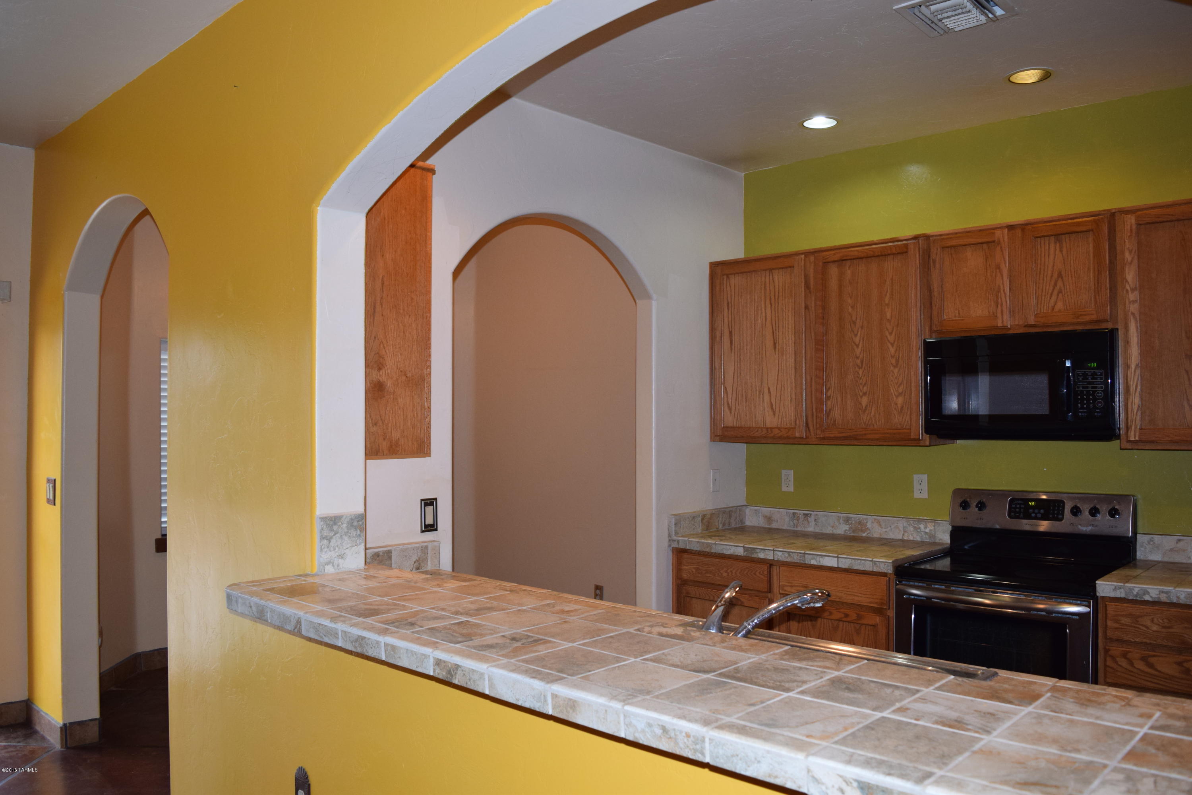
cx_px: 596
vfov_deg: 47.9
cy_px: 398
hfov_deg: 67.4
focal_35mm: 27
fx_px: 894
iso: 800
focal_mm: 18
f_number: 5
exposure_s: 1/100
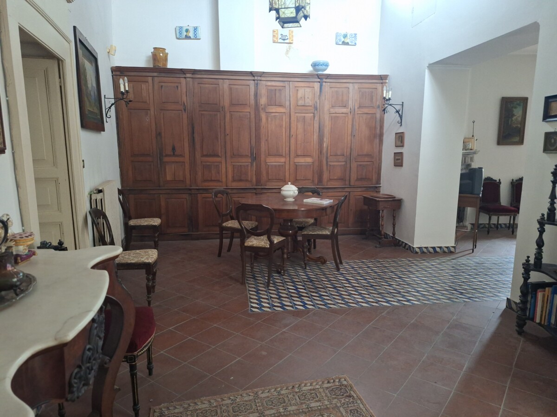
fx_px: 370
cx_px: 278
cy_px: 208
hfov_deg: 73.9
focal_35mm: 23
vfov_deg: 58.9
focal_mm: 5.54
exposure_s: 1/24
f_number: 1.8
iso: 250
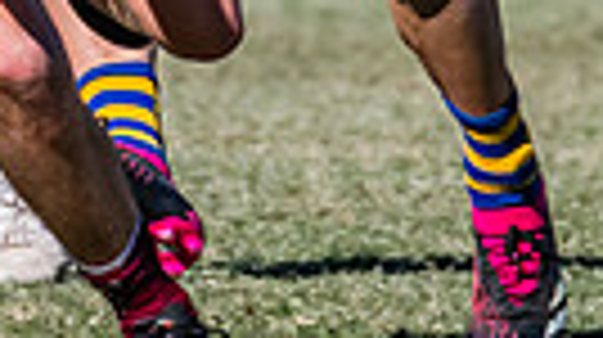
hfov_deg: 0.7
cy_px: -489
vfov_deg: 0.4
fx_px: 50402
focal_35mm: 3156
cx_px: 90
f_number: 13
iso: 800
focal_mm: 420
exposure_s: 1/1600
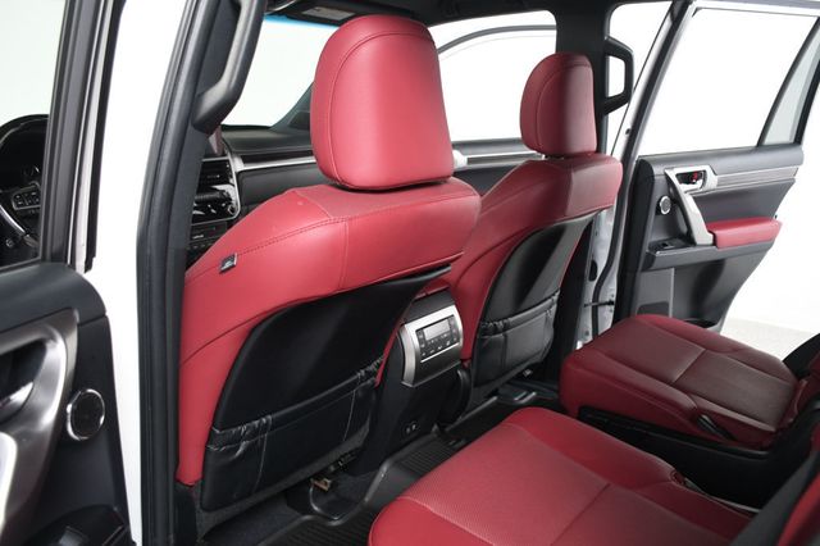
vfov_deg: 39.9
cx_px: 410
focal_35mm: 33
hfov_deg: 57.2
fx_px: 751
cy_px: 273
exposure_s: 1/160
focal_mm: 22
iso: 100
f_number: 3.5
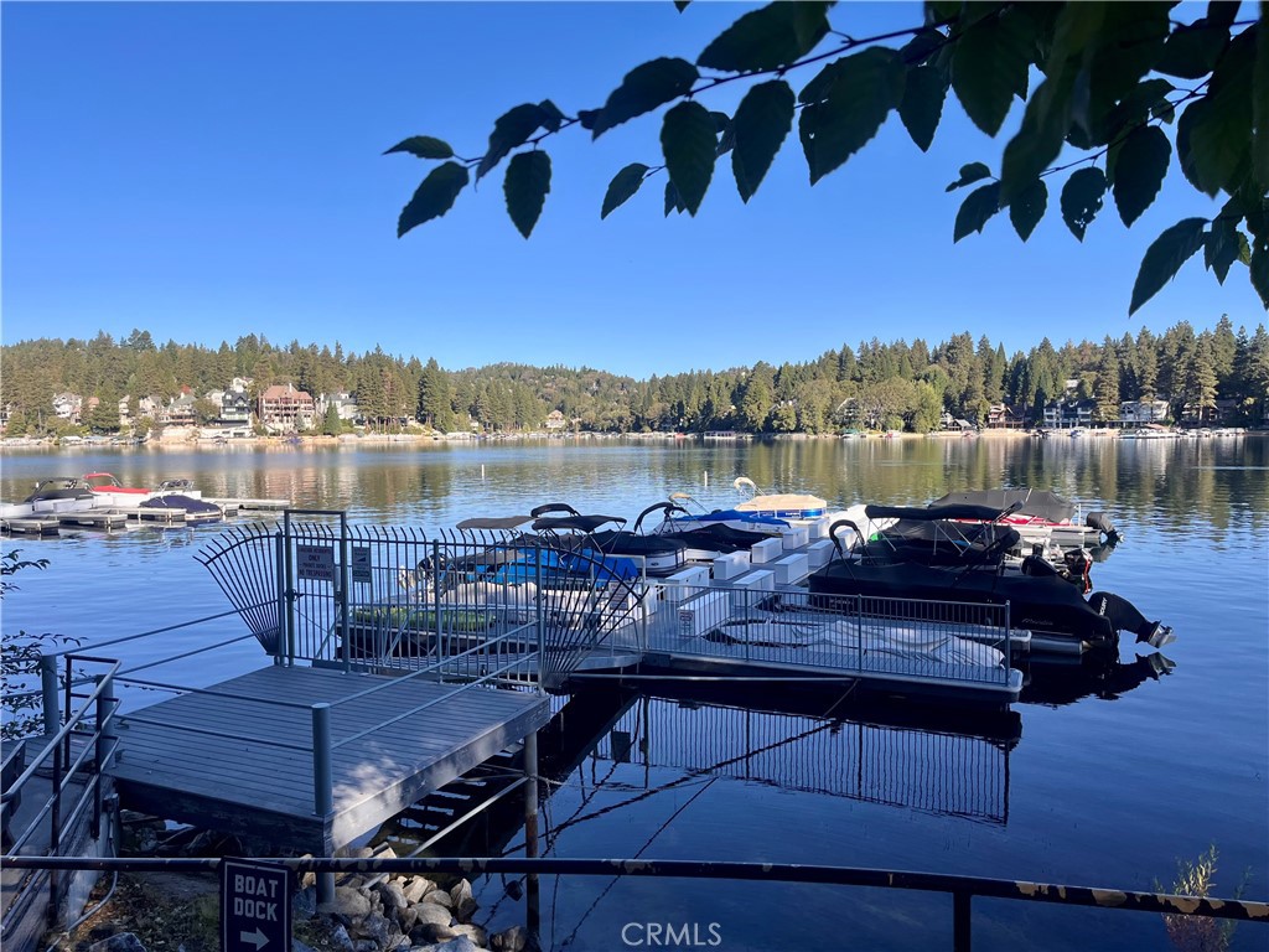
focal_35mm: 26
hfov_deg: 67.3
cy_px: 476
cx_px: 634
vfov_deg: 53.1
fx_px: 953
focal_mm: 5.1
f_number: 1.6
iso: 50
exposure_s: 1/2268
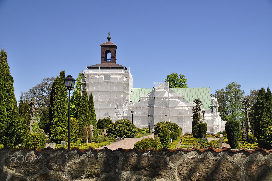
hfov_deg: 46.4
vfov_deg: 31.8
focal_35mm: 42
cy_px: 90
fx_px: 317
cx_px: 136
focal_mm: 28
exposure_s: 1/200
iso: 200
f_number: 7.1
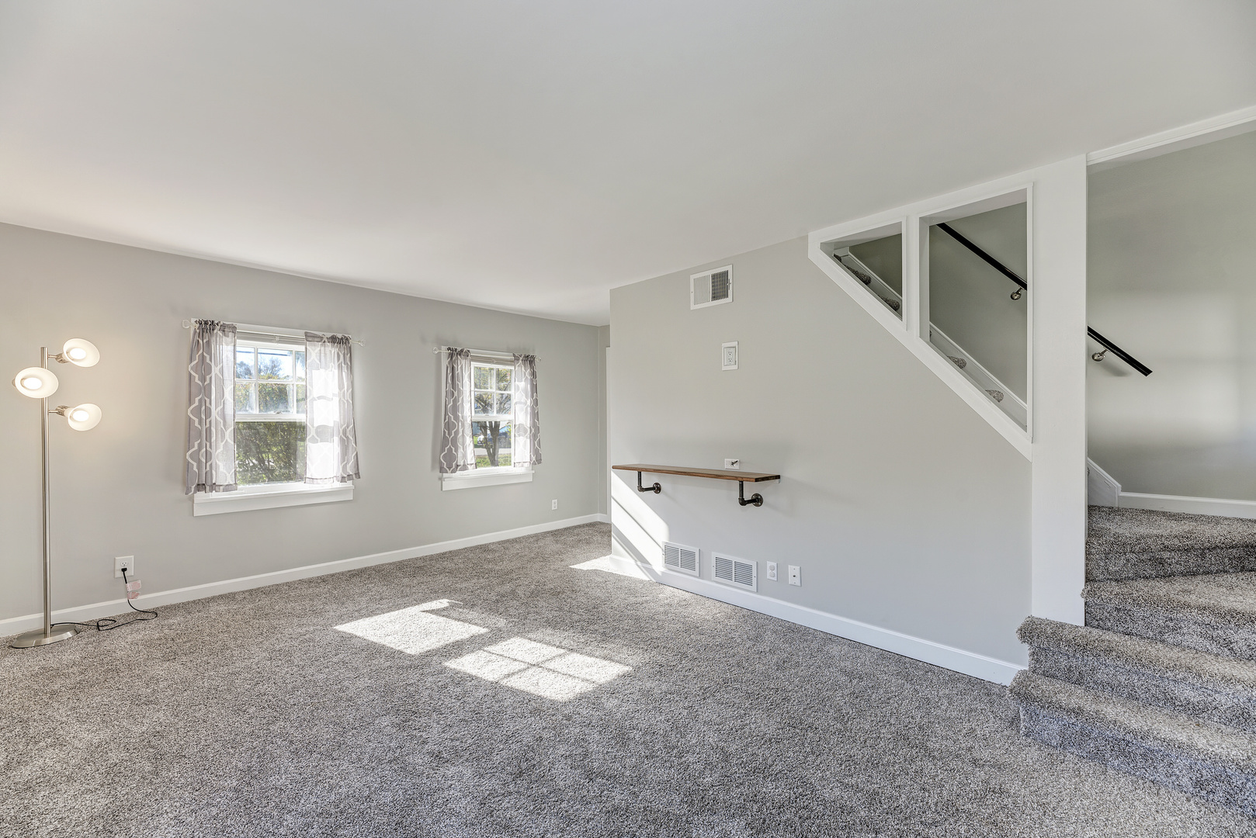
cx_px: 628
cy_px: 419
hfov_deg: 104.2
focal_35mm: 14
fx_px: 489
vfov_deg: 81.3
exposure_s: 1/30
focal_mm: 14
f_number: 7.1
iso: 100
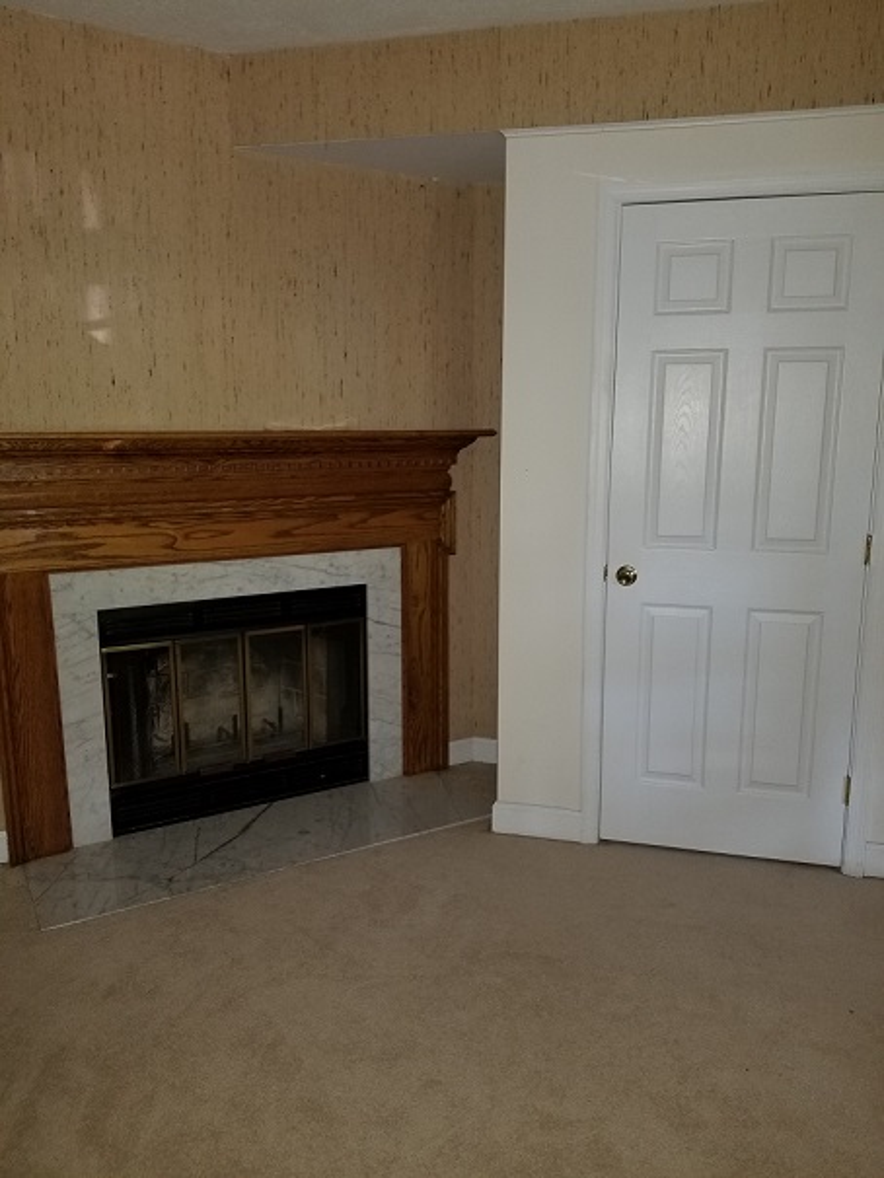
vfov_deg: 67.3
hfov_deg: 53.1
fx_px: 885
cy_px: 589
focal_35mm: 26
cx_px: 442
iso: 125
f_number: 1.7
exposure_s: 1/10
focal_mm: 4.25
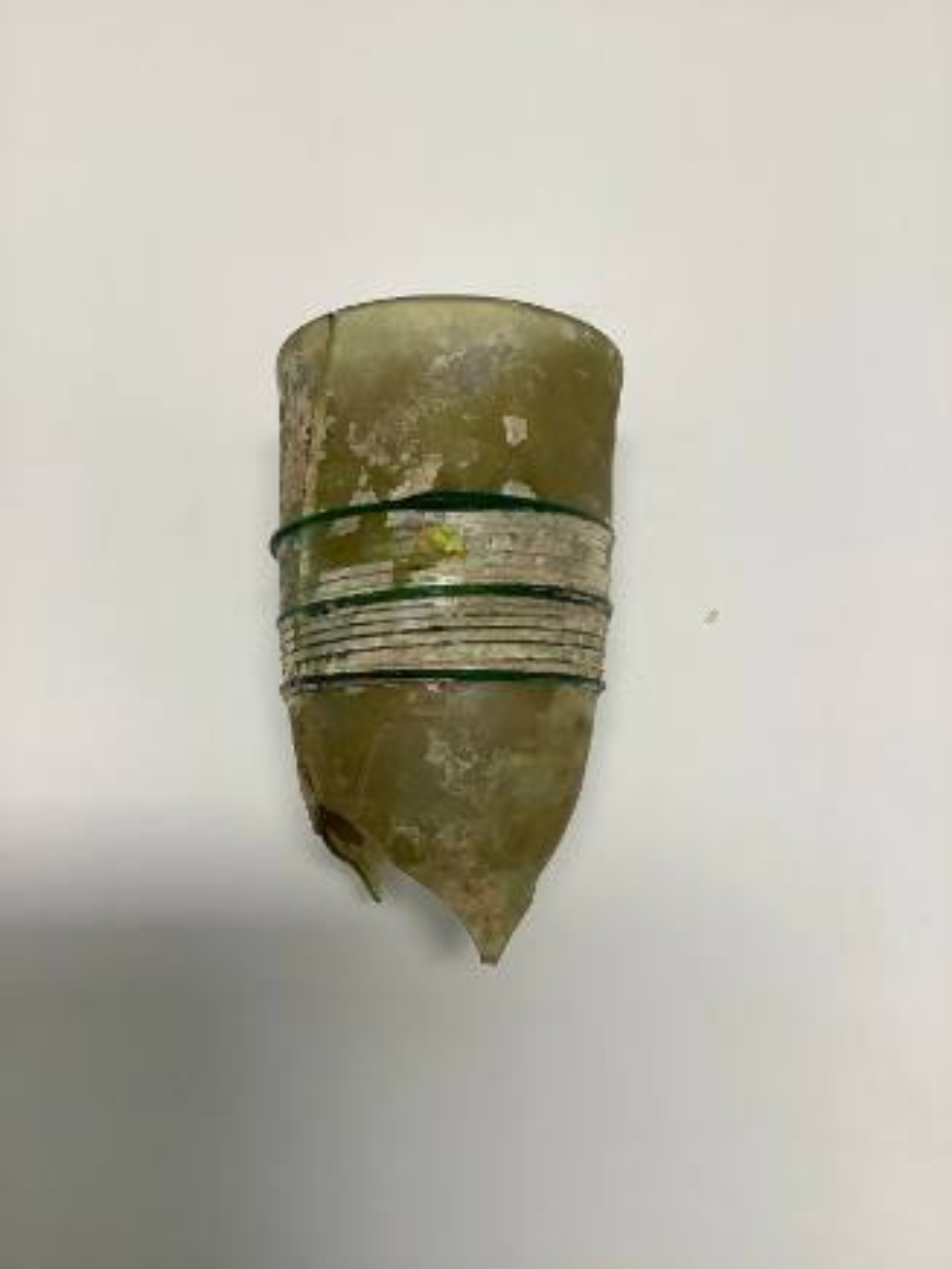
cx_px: 476
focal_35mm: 31
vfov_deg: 58.4
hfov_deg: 45.4
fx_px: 1137
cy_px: 634
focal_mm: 3.3
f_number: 2.4
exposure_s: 1/120
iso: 80
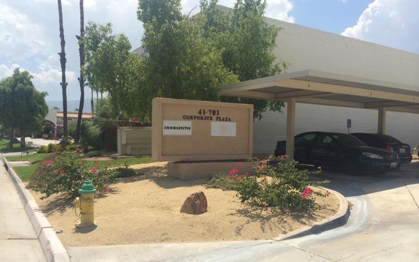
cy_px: 151
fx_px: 365
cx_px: 210
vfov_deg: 39.3
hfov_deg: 59.7
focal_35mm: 32
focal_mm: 4.12
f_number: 2.2
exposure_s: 1/2933
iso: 32
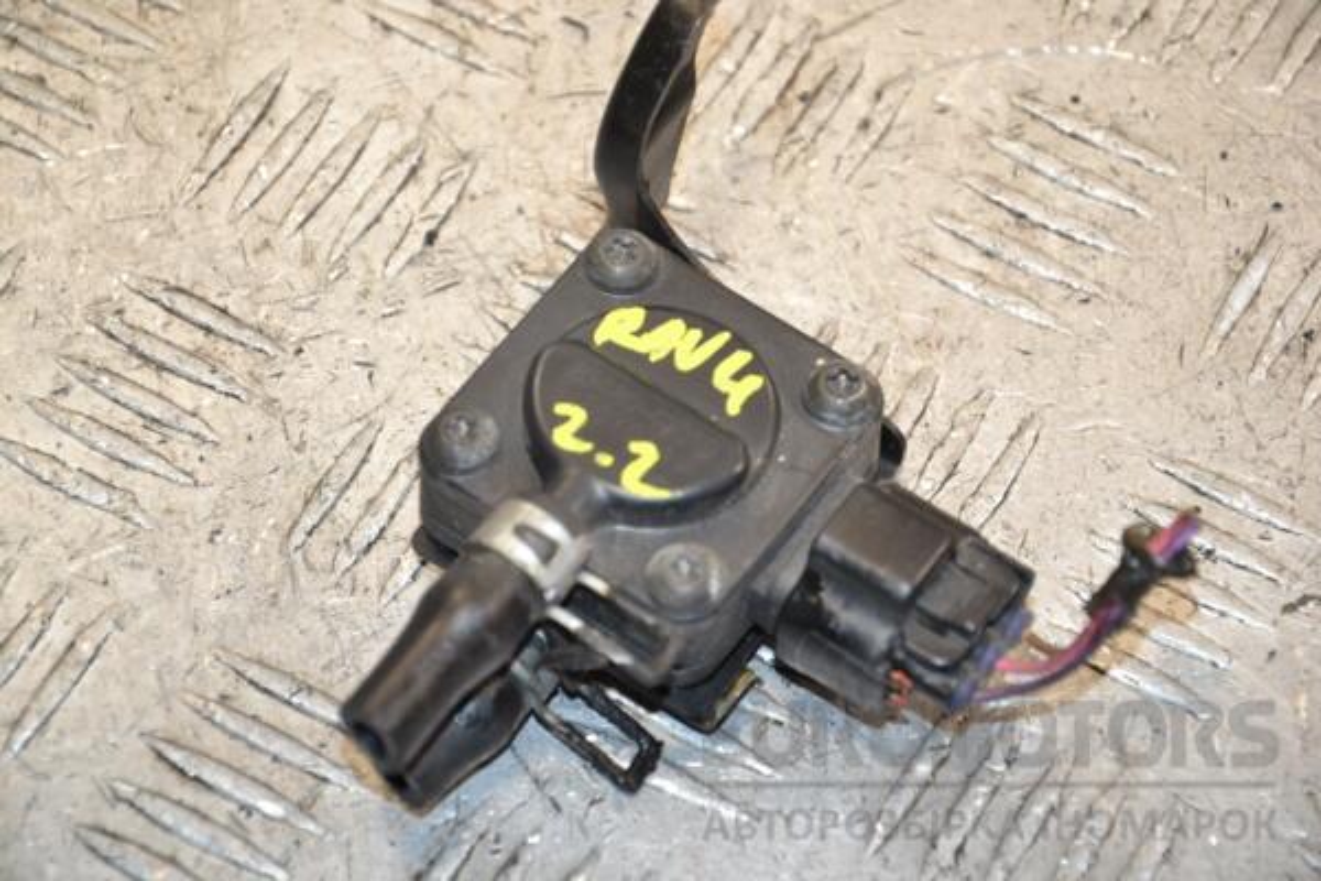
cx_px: 660
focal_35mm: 158
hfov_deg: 13.0
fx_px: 5779
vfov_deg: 8.7
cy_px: 440
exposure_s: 1/200
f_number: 5.6
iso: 800
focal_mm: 105
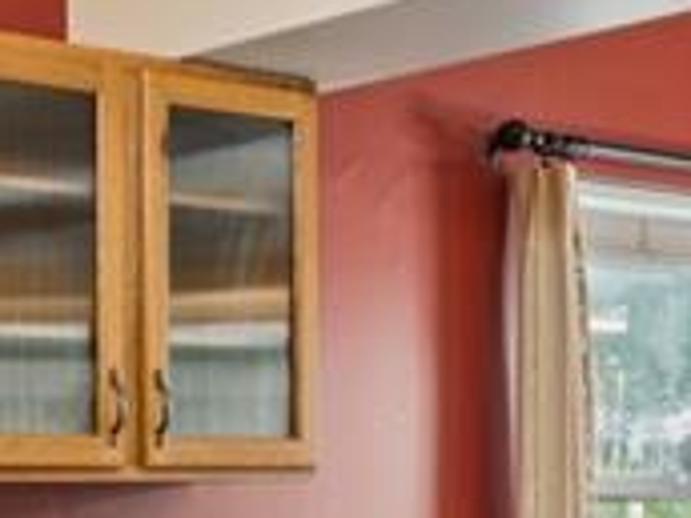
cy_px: 518
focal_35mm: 91
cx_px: -398
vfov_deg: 15.9
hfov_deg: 18.6
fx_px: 1820
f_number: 13
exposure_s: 1/2
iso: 320
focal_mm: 15.9
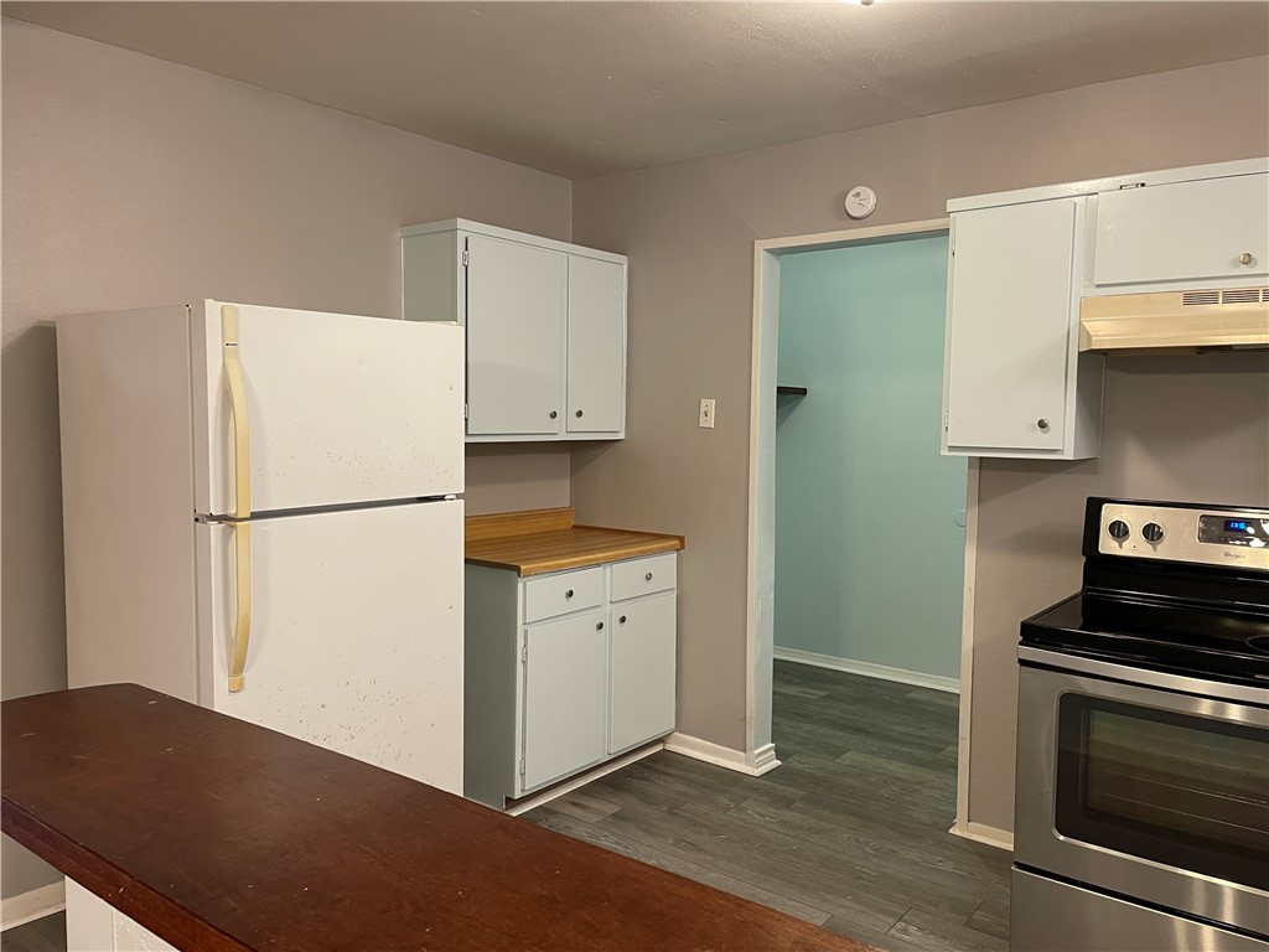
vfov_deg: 53.1
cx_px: 634
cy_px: 476
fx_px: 953
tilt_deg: -4.4
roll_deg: -0.9
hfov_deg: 67.3
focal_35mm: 26
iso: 160
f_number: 1.6
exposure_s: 1/60
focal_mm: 4.2
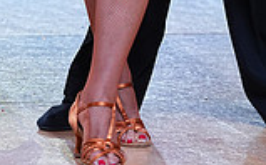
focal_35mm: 353
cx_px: 171
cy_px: -263
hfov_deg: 6.0
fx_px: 2556
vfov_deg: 3.6
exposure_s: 1/320
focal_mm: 95
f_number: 4
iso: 800
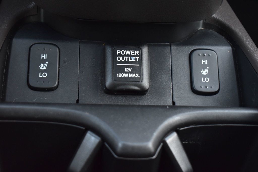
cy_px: 86
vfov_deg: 20.1
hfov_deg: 29.9
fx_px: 484
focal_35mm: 68
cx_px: 129
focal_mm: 45
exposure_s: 1/15
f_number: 5
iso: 1600
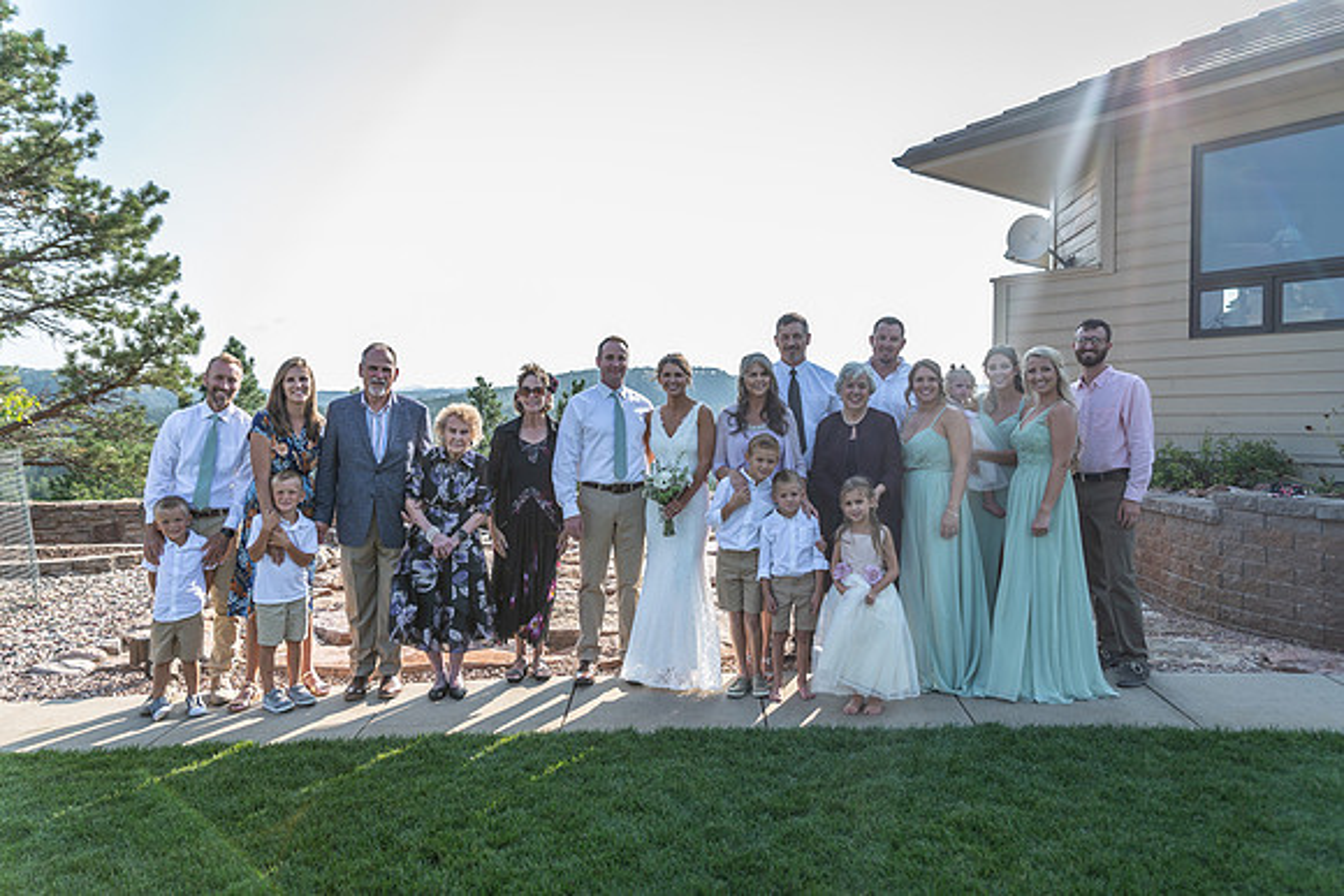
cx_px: 672
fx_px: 896
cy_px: 448
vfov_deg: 53.2
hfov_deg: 73.7
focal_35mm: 24
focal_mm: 24
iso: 125
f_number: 3.5
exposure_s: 1/400
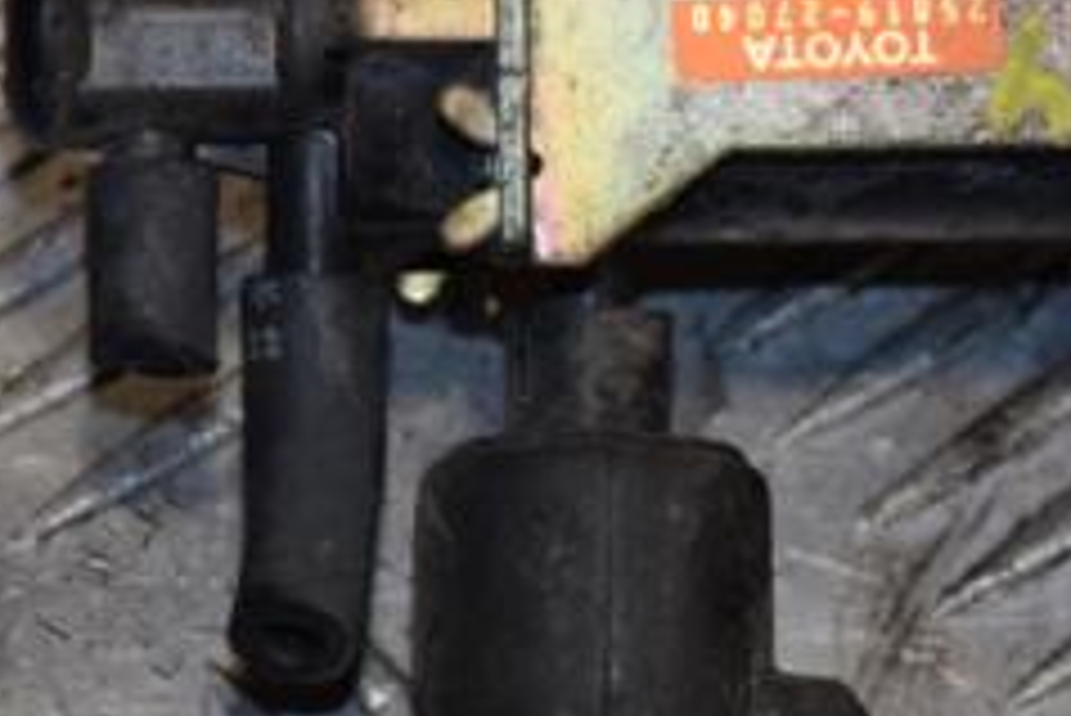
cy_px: 216
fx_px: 11825
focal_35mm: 397
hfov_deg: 5.2
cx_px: 774
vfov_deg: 3.5
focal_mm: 105
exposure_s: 1/200
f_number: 5.6
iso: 800
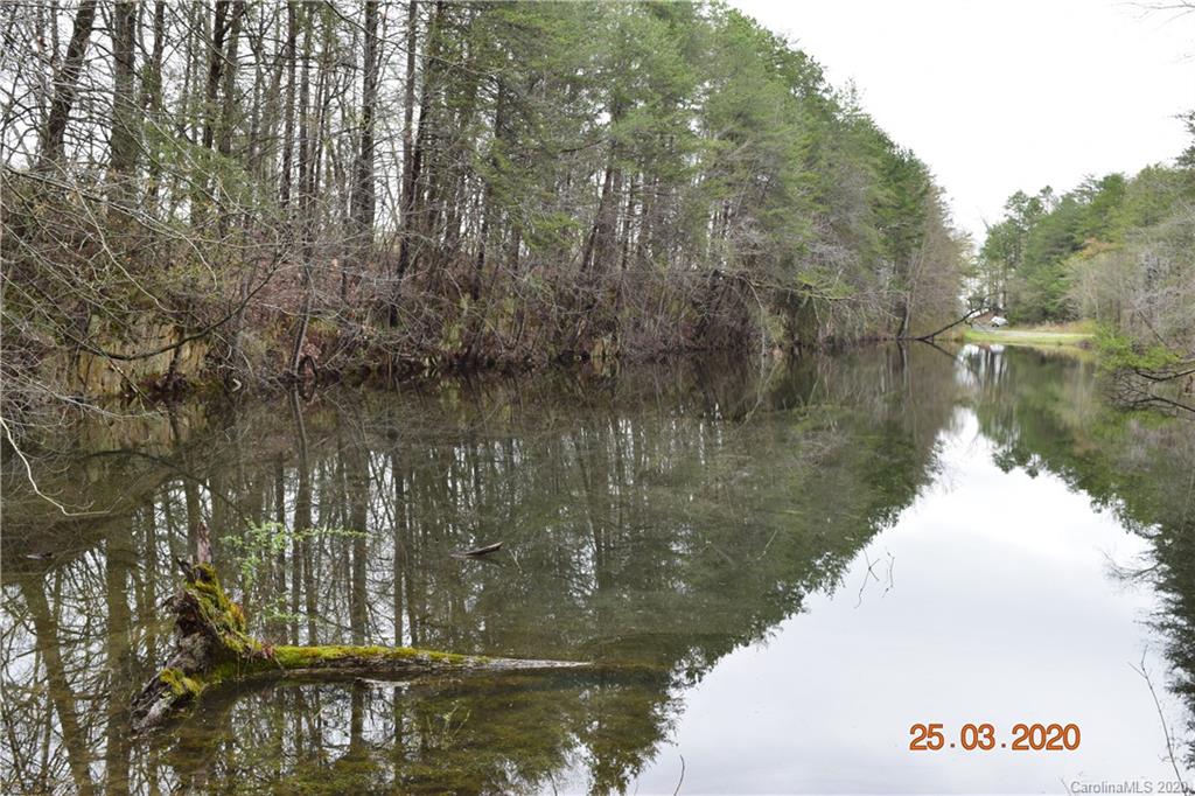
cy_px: 398
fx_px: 1294
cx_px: 598
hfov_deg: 49.6
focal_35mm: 39
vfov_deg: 34.2
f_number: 9
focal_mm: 26
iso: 400
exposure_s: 1/160
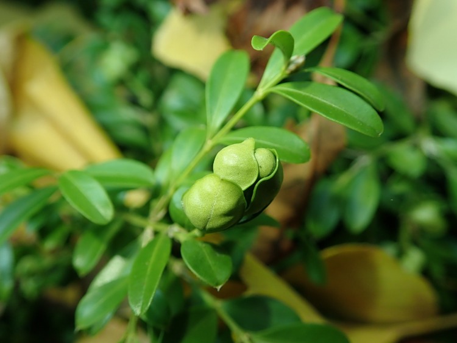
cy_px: 172
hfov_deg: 59.9
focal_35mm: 30
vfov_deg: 46.8
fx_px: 396
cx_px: 228
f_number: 2.3
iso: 200
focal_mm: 5.5
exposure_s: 1/125
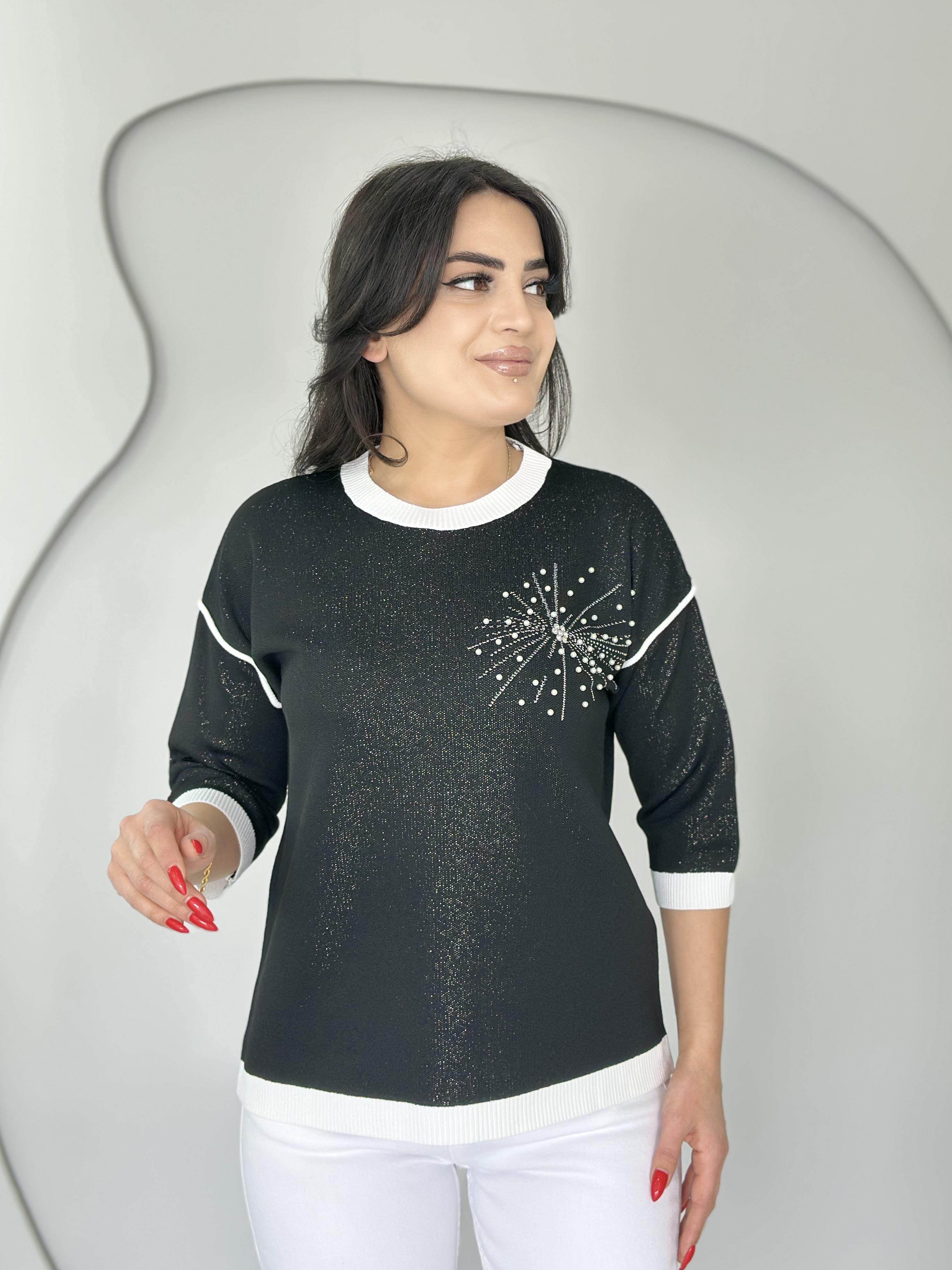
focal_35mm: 49
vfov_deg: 38.9
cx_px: 483
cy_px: 629
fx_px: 1797
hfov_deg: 29.7
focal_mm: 6.86
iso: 80
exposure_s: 1/118
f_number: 1.78
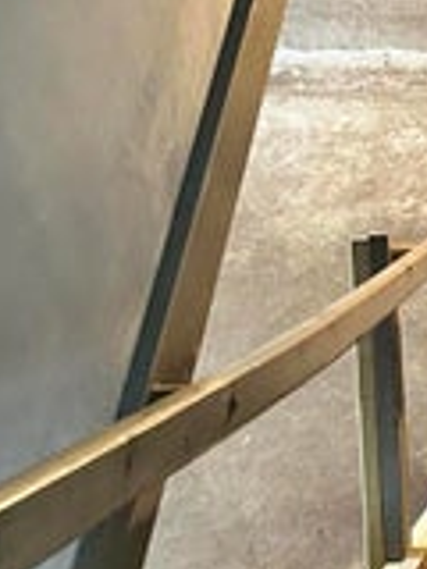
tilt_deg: -44.8
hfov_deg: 13.5
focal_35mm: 104
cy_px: 249
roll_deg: +0.9
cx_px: 616
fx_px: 1710
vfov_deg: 18.9
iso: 500
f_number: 1.5
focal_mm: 5.7
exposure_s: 1/40
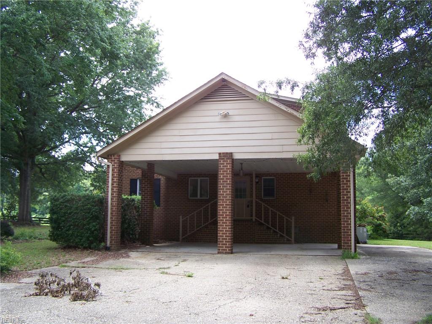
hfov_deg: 49.0
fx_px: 474
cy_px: 162
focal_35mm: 38
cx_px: 216
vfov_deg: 37.7
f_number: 2.8
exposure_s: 1/125
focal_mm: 6.3
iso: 64
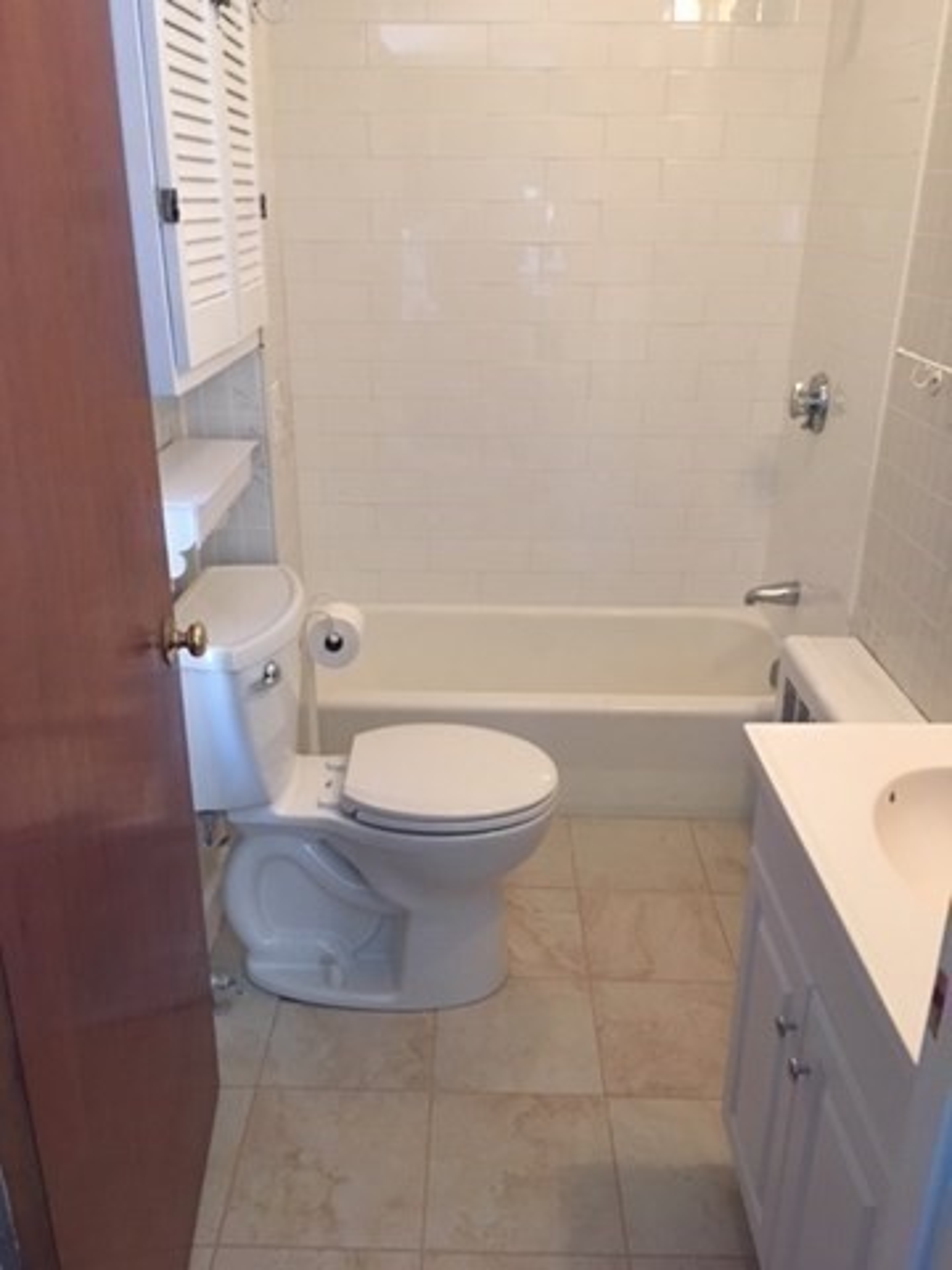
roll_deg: -1.2
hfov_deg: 48.2
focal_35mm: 29
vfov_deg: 61.7
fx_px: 1063
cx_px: 476
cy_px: 635
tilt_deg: -20.2
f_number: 2.2
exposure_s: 1/30
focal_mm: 4.15
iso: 160
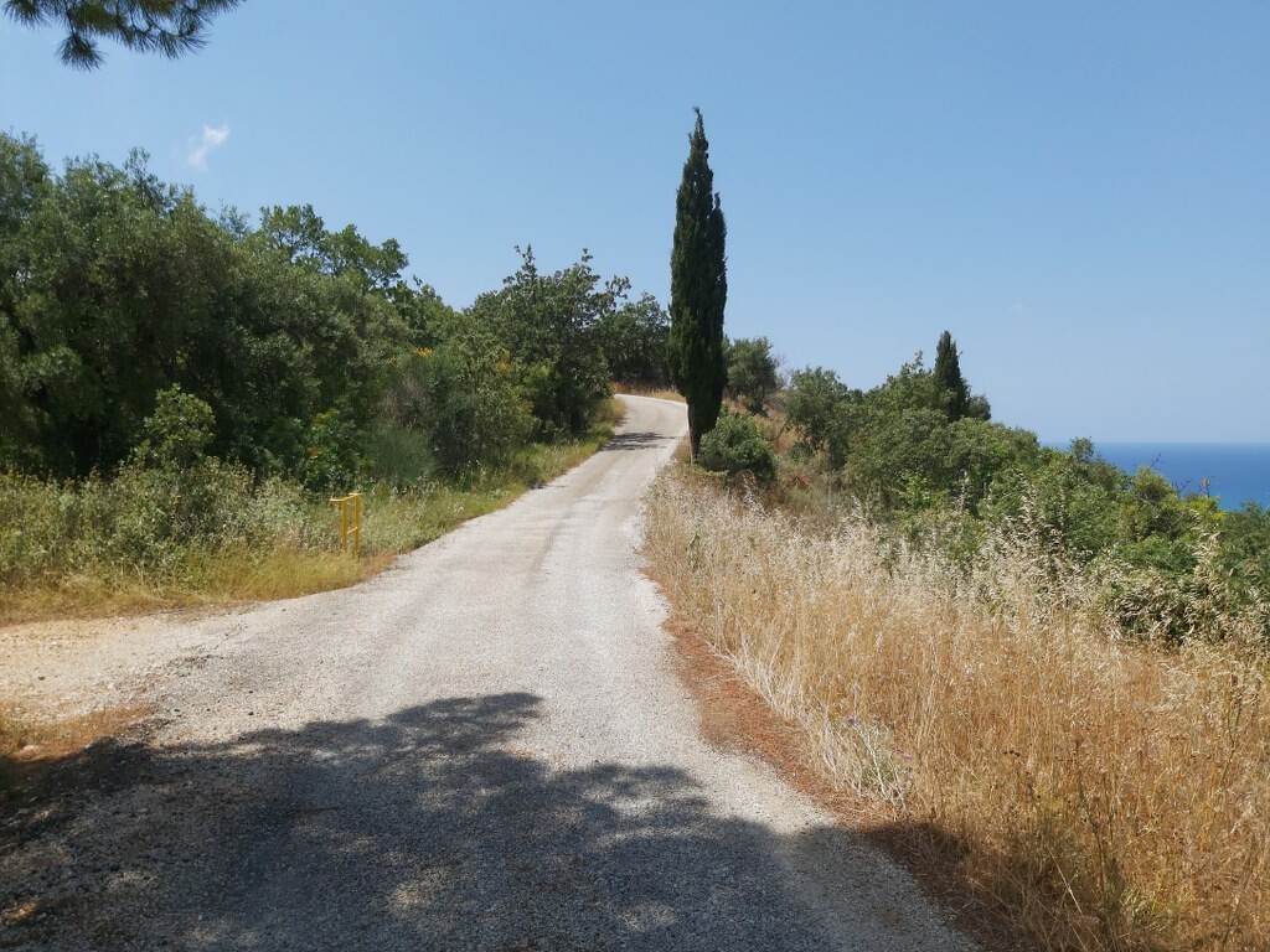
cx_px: 635
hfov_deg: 67.3
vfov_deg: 53.1
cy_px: 476
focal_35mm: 26
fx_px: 954
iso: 64
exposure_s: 1/1434
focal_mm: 3.92
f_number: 1.7
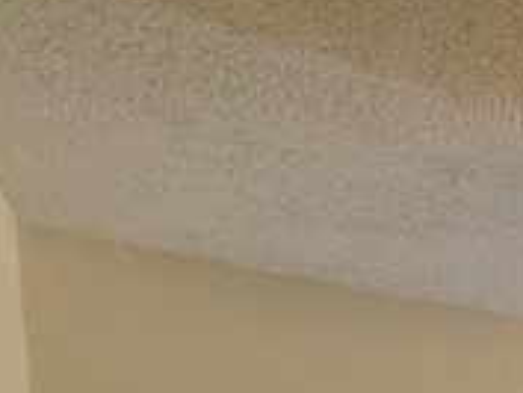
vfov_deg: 14.5
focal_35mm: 81
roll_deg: +0.1
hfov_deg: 14.9
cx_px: 1250
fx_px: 1225
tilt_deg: -4.3
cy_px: 830
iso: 64
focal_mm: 2.22
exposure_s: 1/149
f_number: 2.2
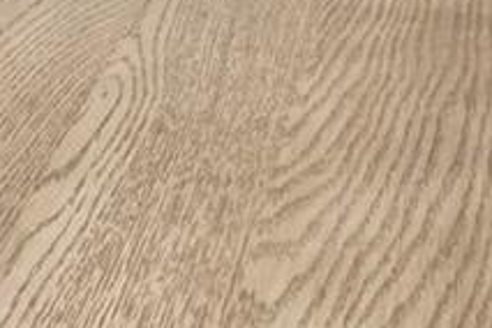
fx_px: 1640
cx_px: 679
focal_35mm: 120
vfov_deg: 9.3
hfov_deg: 16.0
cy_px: -614
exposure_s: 1/6
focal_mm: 16
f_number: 7.1
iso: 160
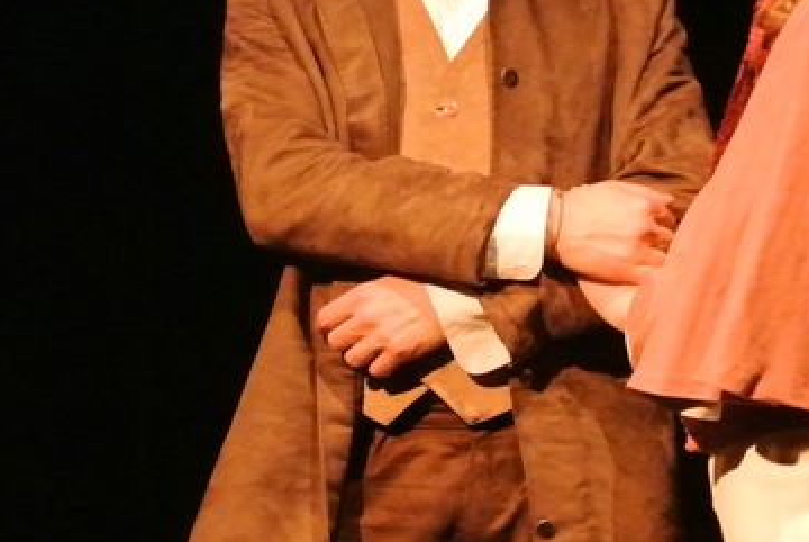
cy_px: 109
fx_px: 5355
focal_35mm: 238
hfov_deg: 8.6
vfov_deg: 5.8
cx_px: 411
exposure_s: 1/80
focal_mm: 39.8
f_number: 3.8
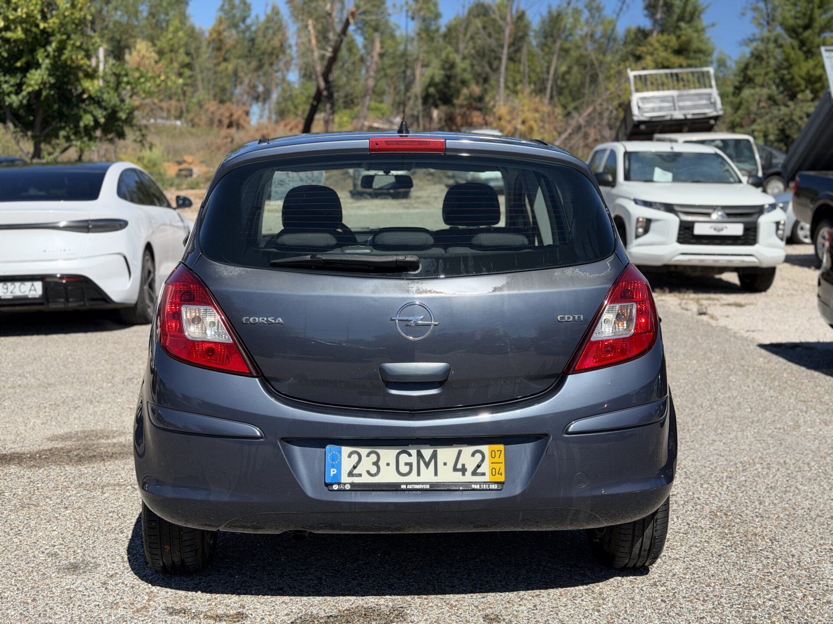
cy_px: 312
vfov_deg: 30.3
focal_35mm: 48
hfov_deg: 39.7
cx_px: 416
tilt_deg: -5.3
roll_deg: -3.7
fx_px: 1155
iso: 100
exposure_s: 1/5587
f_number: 1.78
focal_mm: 6.76
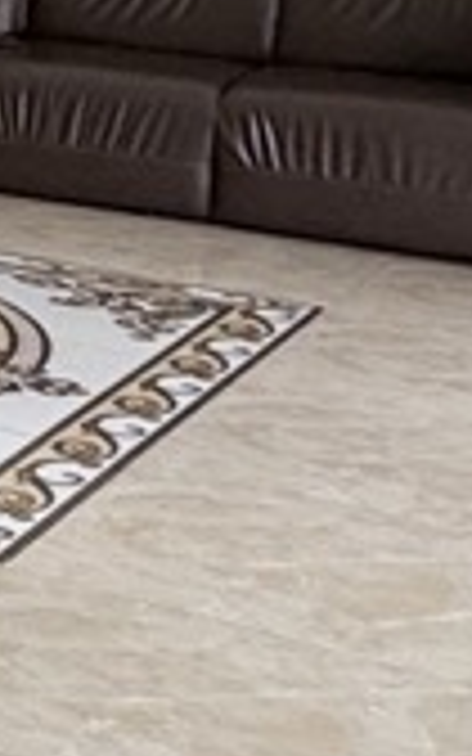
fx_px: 2326
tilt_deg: -6.9
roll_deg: -0.1
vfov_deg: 17.7
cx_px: -1542
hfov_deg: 7.3
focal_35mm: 113
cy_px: -108
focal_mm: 2.22
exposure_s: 1/148
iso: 50
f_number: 2.2
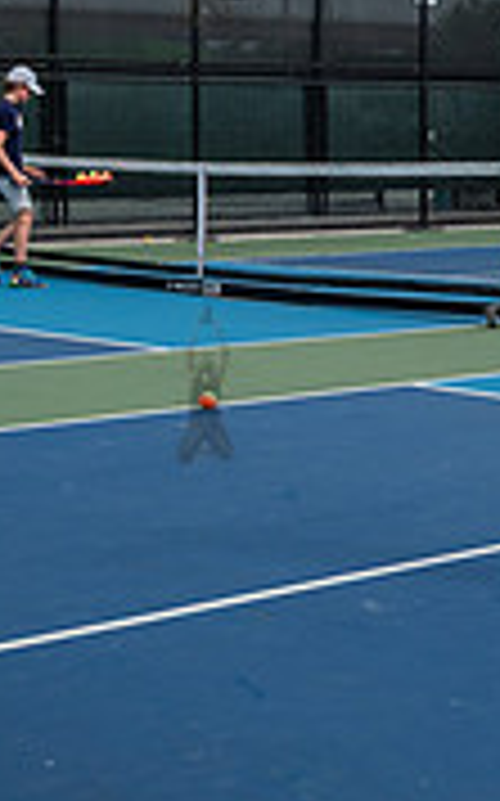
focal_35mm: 97
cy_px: 161
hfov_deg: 12.8
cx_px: 724
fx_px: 2118
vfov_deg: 21.2
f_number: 4.5
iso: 320
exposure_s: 1/1250
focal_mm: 27
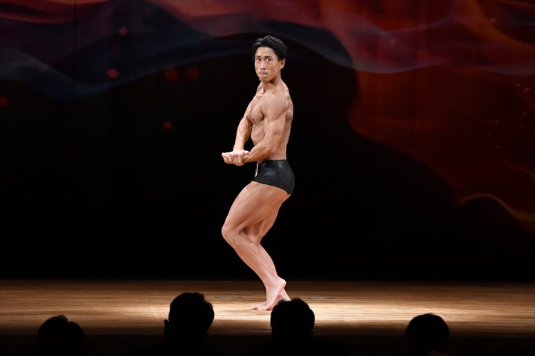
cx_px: 268
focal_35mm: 225
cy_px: 178
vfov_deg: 6.1
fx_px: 3342
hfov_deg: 9.2
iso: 3200
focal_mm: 150
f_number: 5.6
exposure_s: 1/400
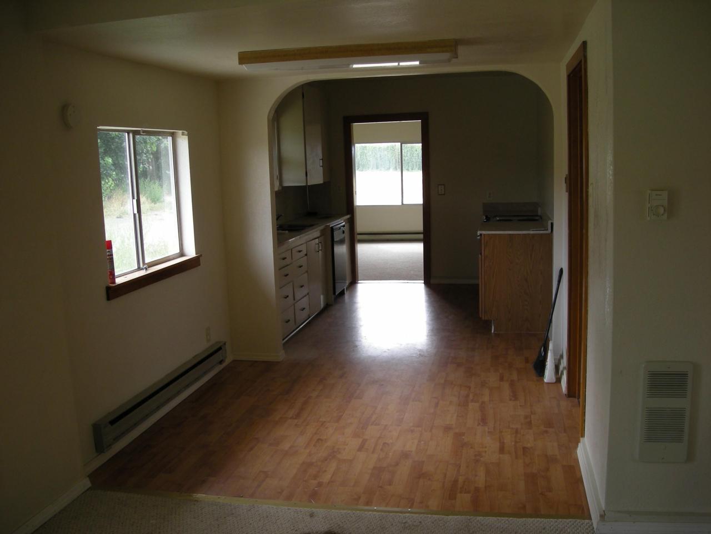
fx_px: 719
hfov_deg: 52.6
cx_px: 356
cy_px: 267
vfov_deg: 40.7
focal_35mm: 35
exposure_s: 1/55.8
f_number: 2.8
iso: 70
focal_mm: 5.7
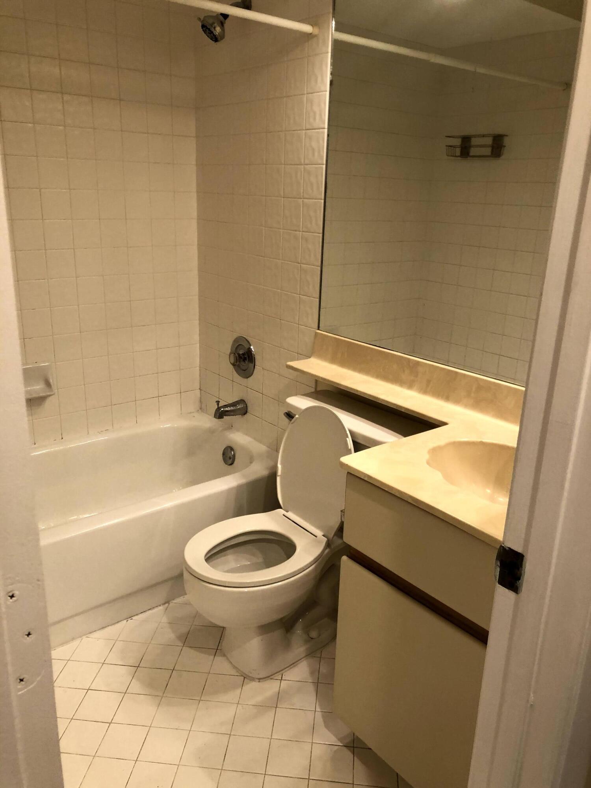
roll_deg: -0.6
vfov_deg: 63.4
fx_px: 637
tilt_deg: -17.2
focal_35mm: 28
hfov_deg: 49.7
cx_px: 296
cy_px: 394
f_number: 1.8
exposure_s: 1/20
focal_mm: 4
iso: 40
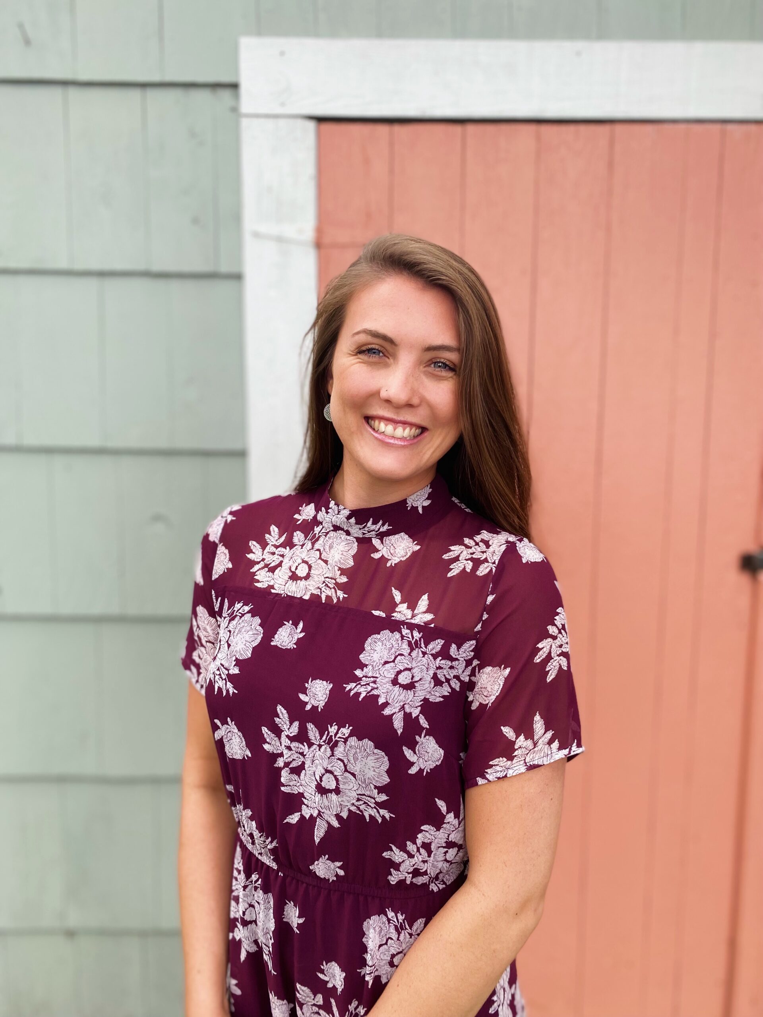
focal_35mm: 26
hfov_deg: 53.1
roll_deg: -1.0
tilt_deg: -5.9
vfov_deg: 67.3
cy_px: 508
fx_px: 764
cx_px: 382
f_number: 1.8
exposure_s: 1/125
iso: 32
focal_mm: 4.25
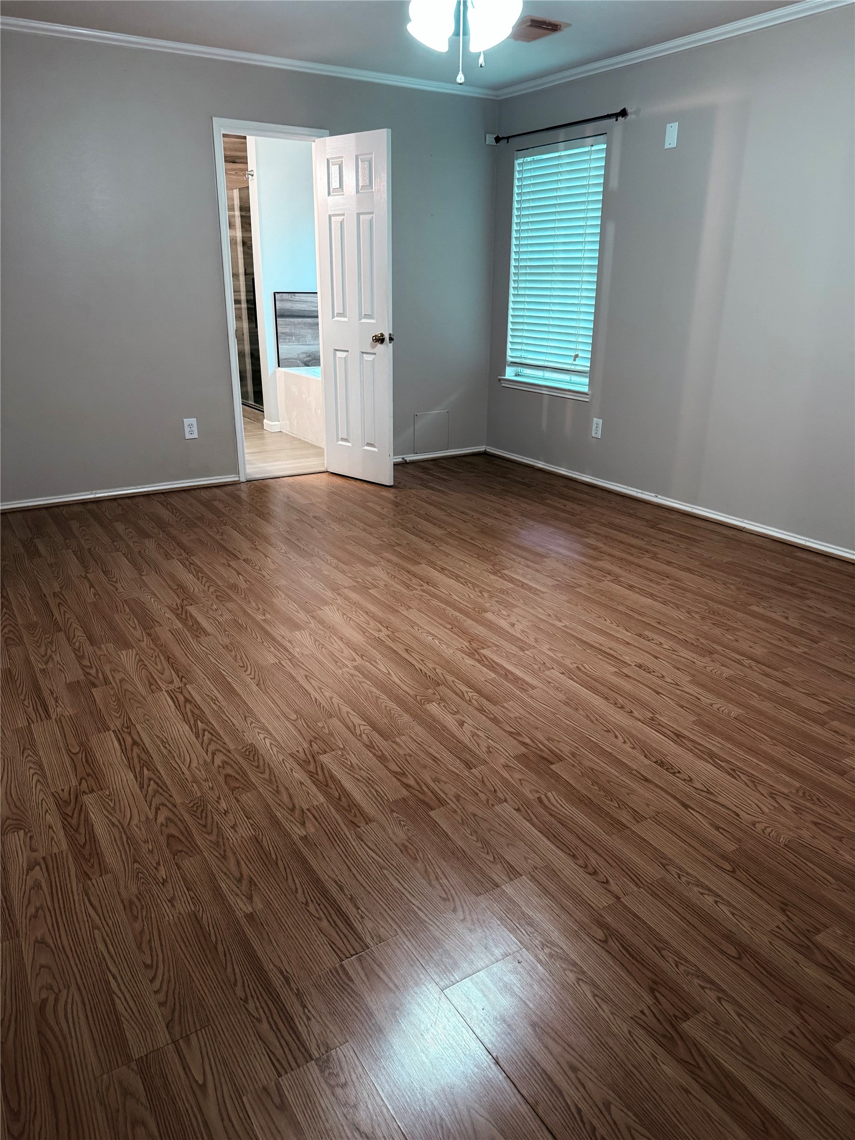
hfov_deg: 56.8
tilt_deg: -20.0
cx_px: 428
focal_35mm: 24
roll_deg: -1.3
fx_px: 790
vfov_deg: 71.6
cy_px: 570
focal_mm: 6.76
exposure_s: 1/60
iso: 320
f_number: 1.78
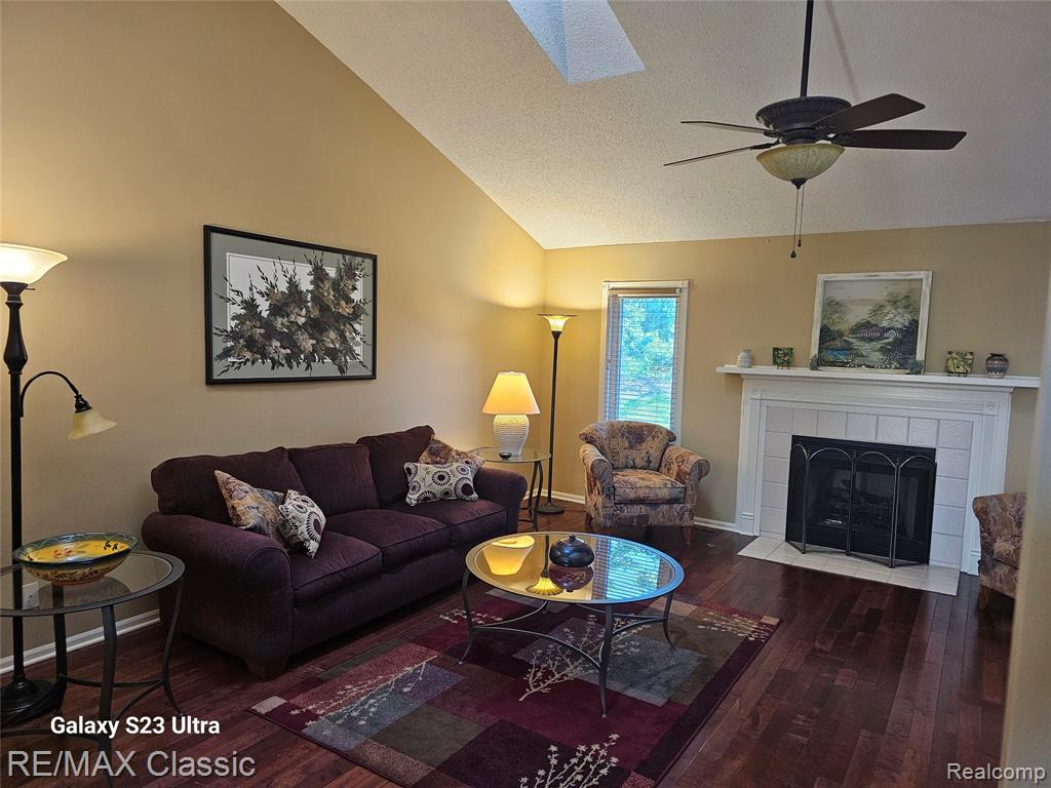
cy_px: 394
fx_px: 698
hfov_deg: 73.9
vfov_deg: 58.9
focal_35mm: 23
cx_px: 526
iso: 500
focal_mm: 6.3
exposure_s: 1/120
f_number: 1.7
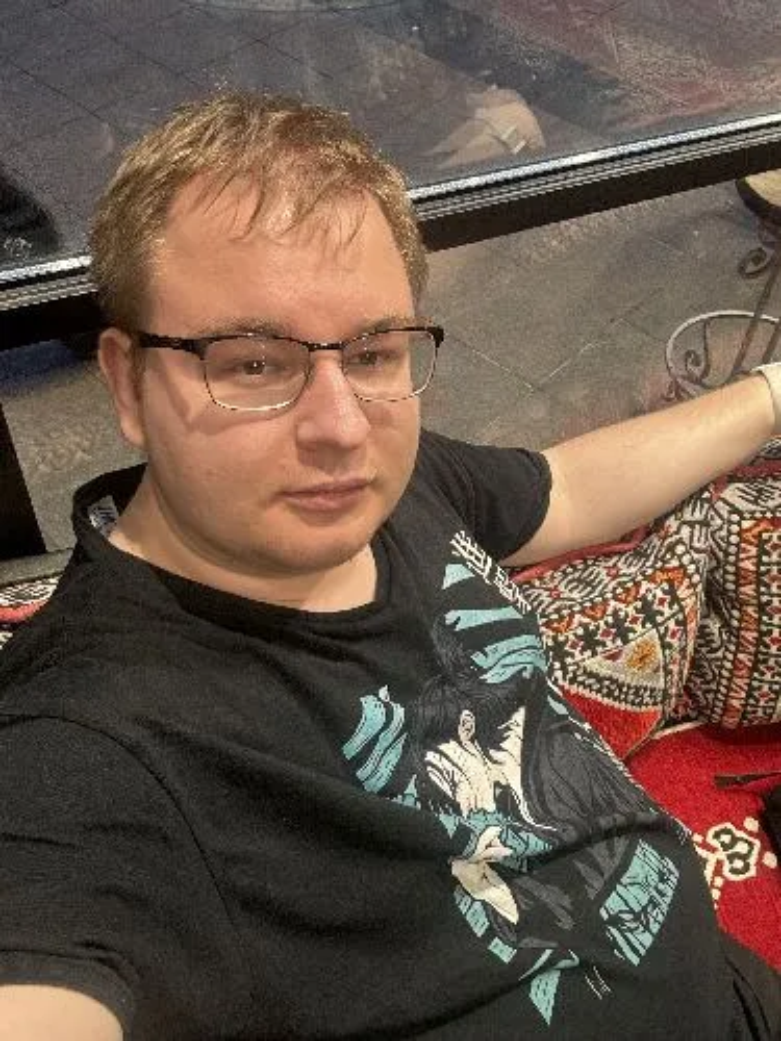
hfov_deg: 46.8
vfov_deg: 60.0
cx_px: 390
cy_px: 520
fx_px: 902
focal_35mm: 30
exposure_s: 1/50
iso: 40
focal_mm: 2.69
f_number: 1.9
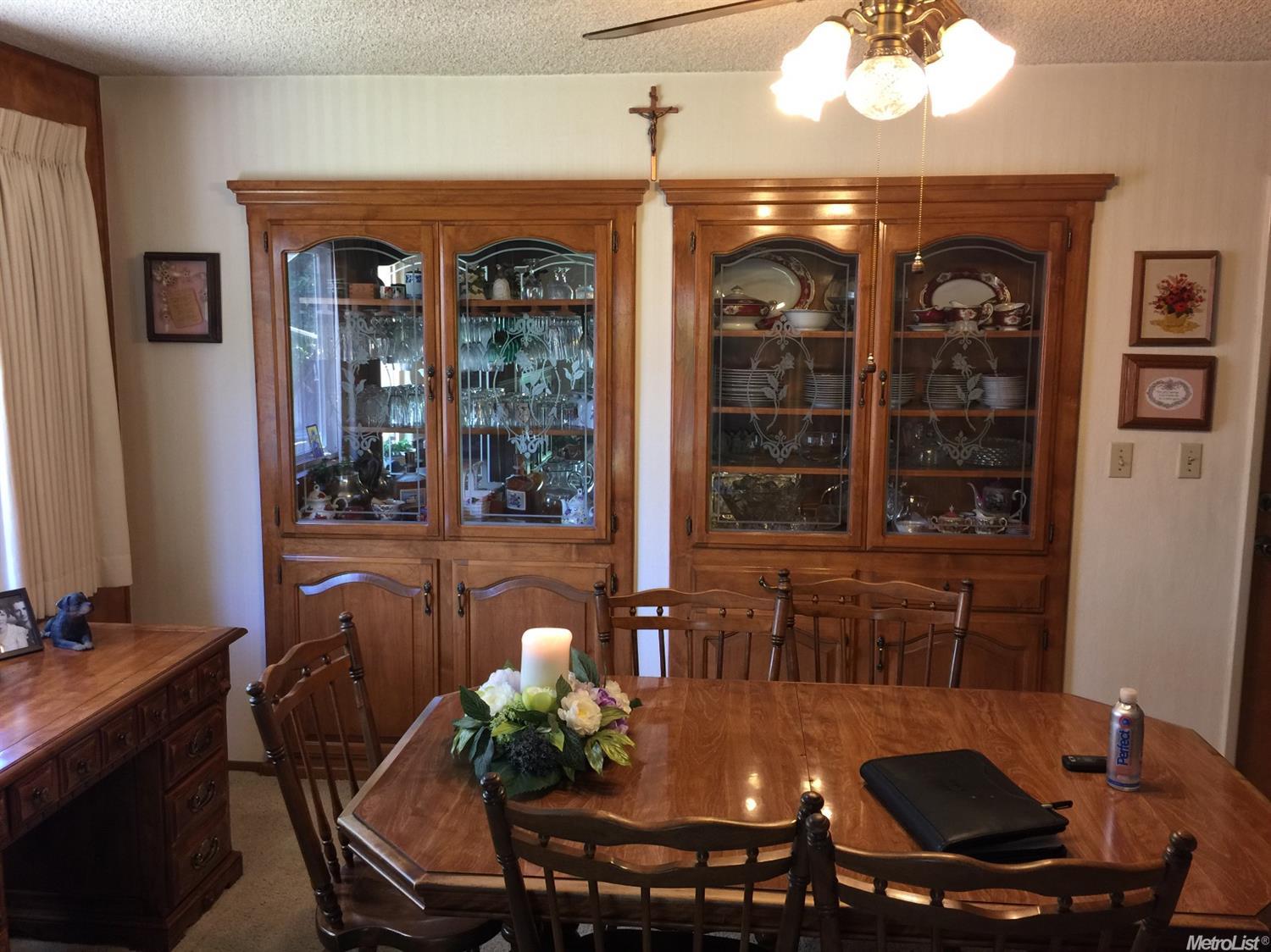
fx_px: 1064
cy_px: 476
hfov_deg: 61.7
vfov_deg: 48.2
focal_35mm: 29
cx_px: 636
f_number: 2.2
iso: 50
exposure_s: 1/15
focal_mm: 4.15
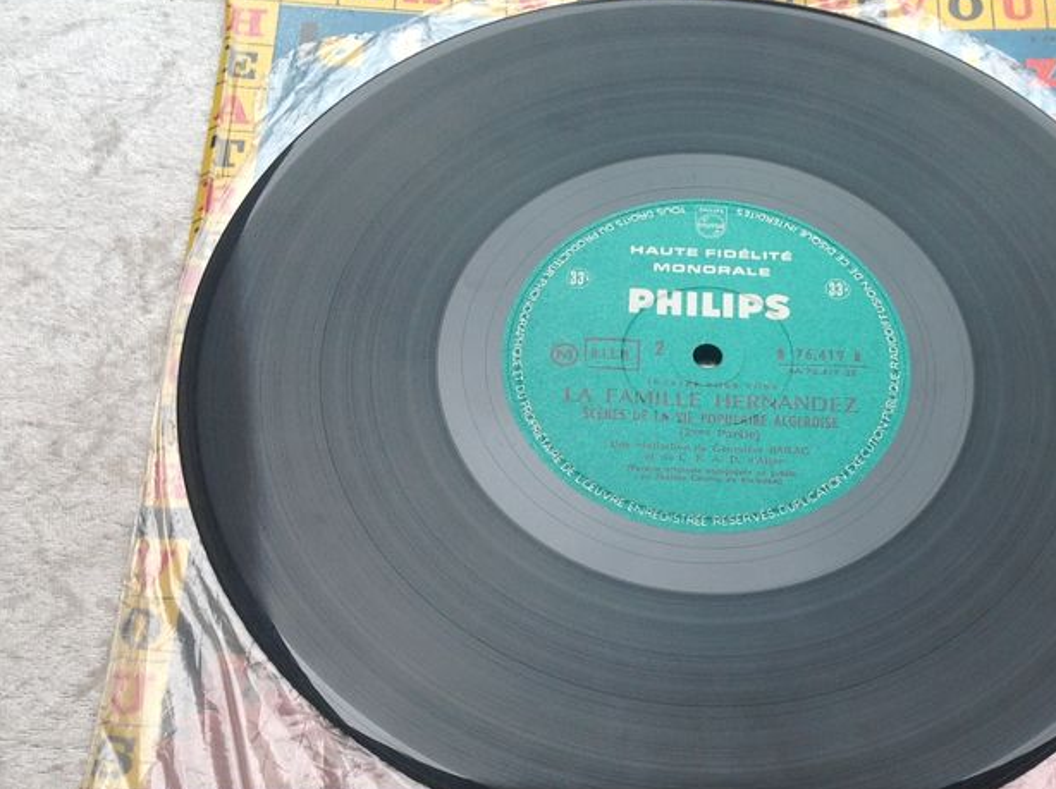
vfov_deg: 25.5
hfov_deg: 33.5
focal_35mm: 57
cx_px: 719
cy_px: 508
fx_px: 1737
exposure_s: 1/120
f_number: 2.4
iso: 50
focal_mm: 4.28
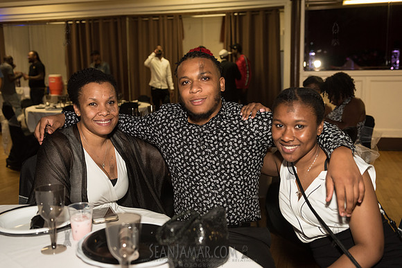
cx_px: 201
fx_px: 424
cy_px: 134
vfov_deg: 35.1
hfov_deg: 50.7
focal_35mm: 38
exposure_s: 1/250
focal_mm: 38
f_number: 3.5
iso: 2000
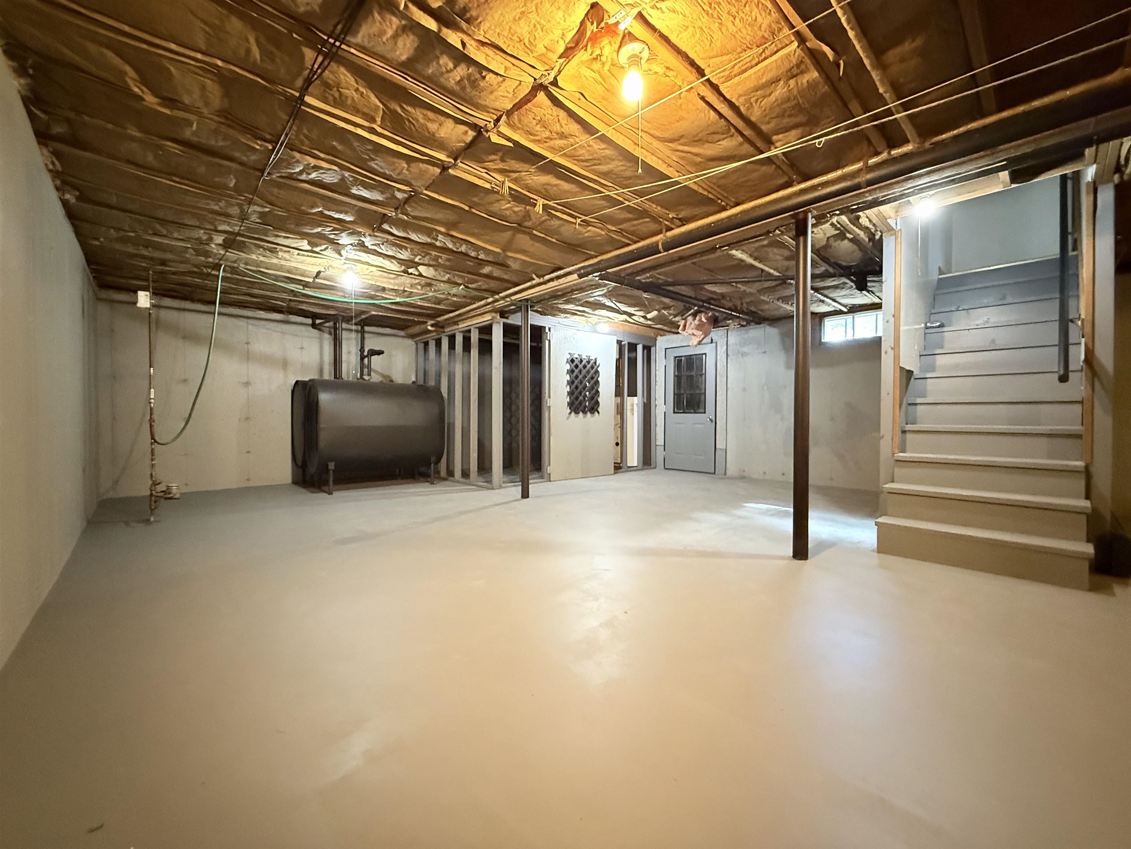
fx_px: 457
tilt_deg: -0.9
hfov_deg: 102.1
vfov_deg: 85.7
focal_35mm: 14
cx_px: 566
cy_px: 424
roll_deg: -0.7
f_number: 2.2
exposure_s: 1/40
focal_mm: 2.22
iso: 1250
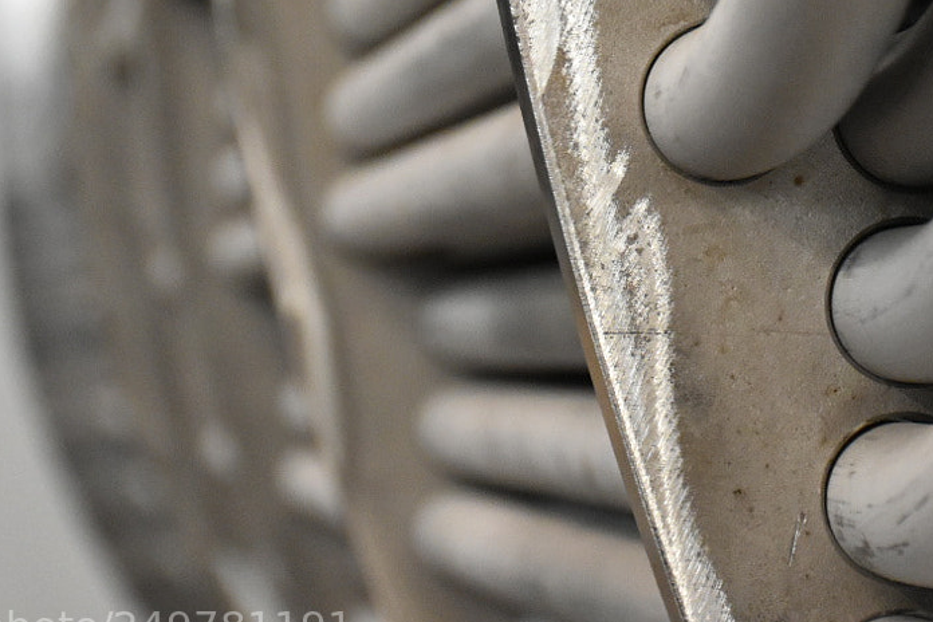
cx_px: 723
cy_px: 17
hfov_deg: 10.6
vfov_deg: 7.1
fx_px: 5002
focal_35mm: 193
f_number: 5
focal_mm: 56
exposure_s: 1/200
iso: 3200
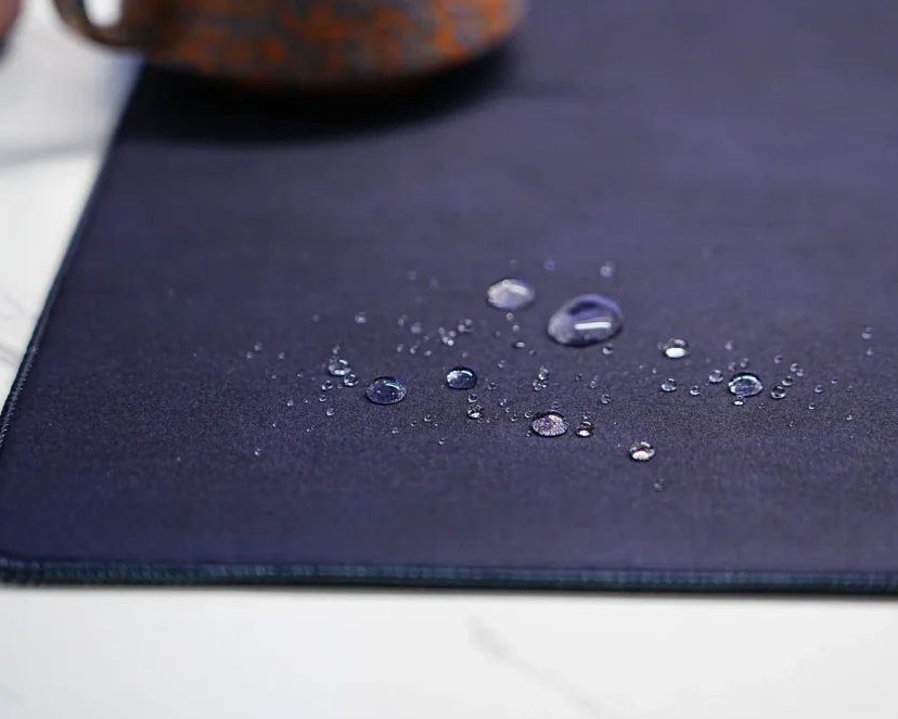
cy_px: 358
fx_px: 3164
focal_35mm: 119
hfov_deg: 16.1
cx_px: 505
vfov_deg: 13.0
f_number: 4
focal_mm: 105
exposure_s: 1/60
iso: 640
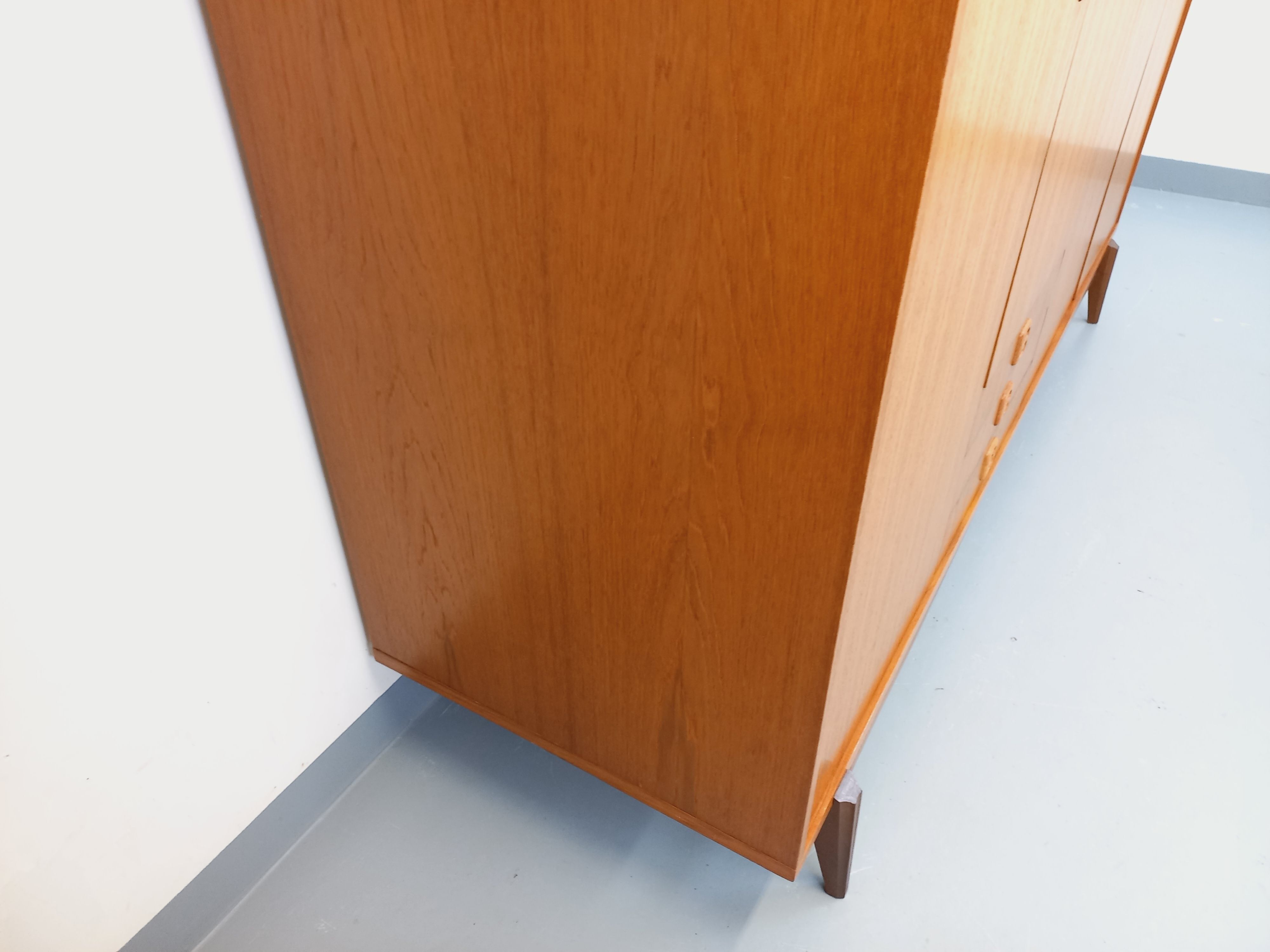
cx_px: 635
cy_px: 476
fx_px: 917
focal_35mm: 25
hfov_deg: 69.4
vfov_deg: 54.9
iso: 250
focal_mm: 4.65
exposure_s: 1/33
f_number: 1.8
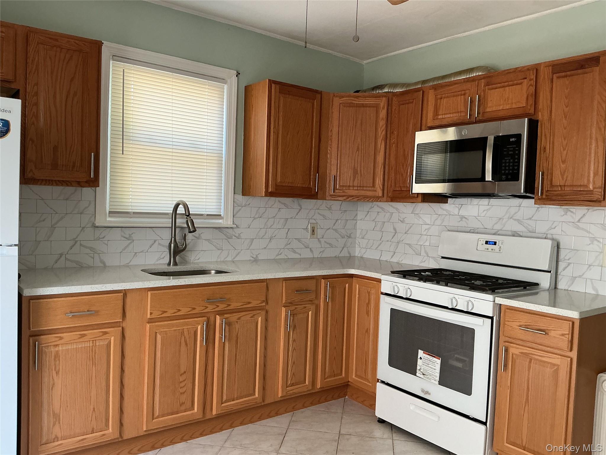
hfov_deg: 61.7
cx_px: 303
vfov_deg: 48.2
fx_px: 508
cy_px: 228
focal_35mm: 29
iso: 64
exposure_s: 1/60
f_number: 1.8
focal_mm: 3
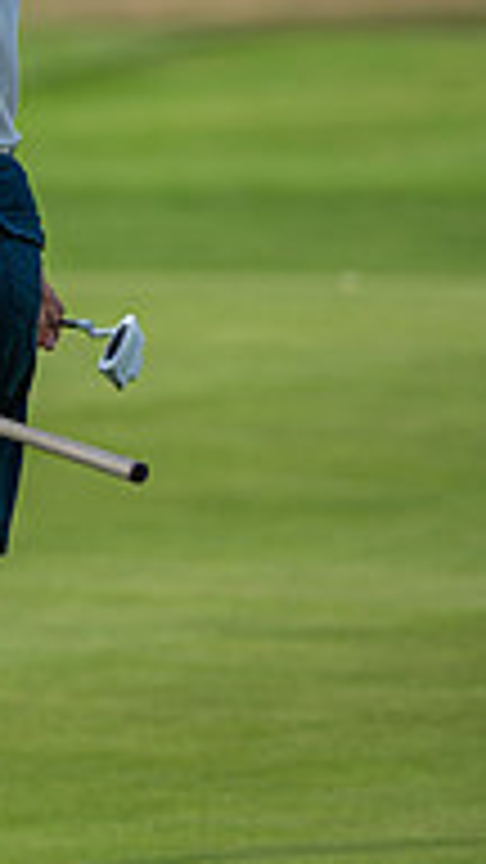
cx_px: -810
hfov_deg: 1.9
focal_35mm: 631
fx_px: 14456
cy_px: 216
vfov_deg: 3.4
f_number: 3.5
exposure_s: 1/800
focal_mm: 200
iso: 100
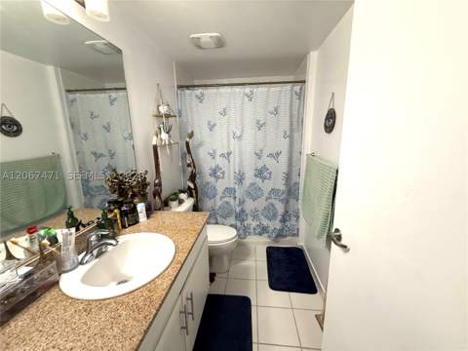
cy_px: 176
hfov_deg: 102.1
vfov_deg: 85.7
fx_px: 189
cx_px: 234
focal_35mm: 14
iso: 250
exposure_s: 1/60
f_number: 2.2
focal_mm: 2.22
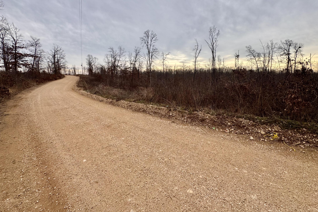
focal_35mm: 15
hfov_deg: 100.4
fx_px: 132
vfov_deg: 77.0
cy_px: 93
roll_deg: -1.5
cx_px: 162
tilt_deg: -5.8
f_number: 2.2
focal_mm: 2.22
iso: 40
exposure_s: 1/203
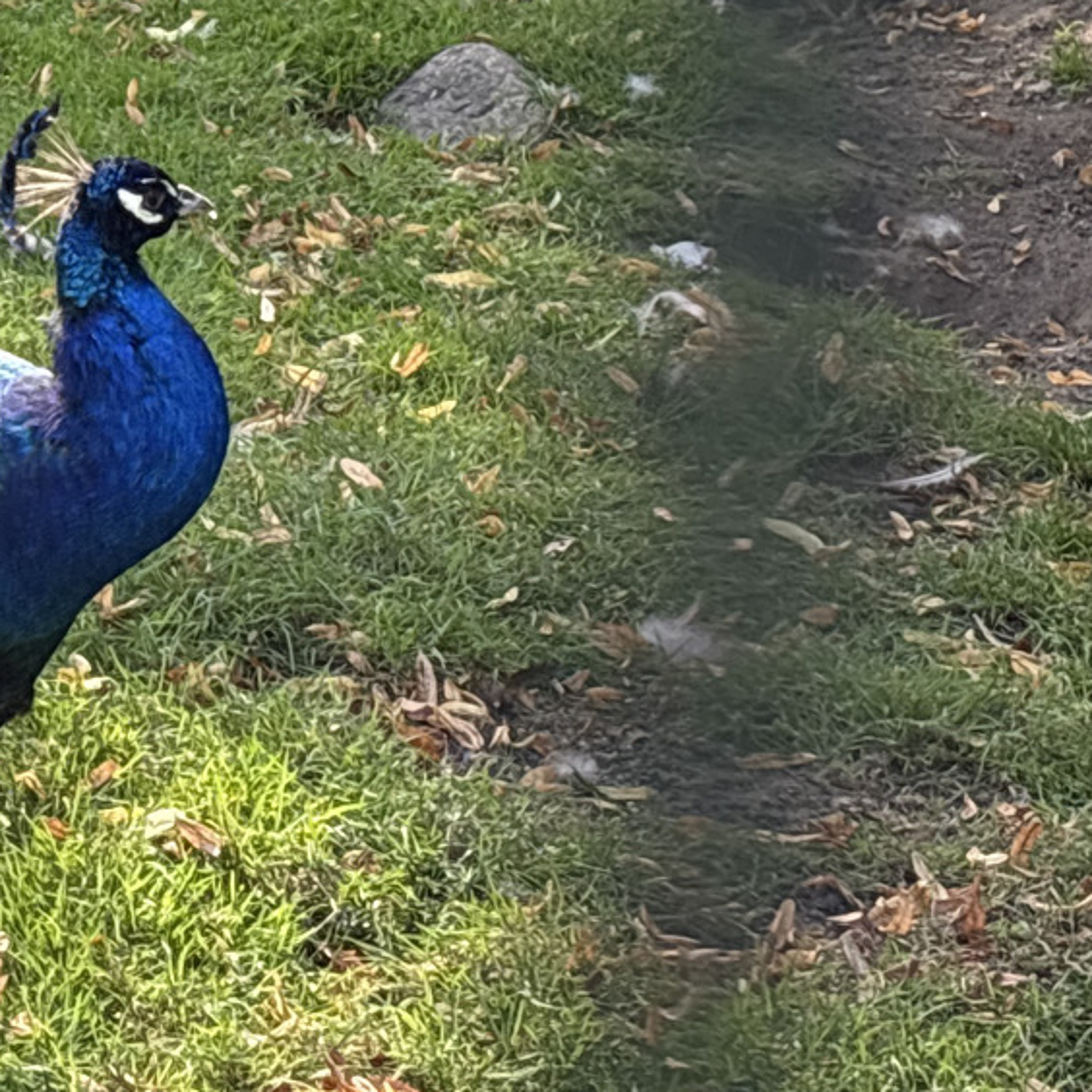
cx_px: -412
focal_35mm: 163
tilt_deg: -15.3
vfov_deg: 10.7
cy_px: 296
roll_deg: -4.2
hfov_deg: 10.4
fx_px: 5818
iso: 40
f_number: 1.6
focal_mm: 5.96
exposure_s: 1/121
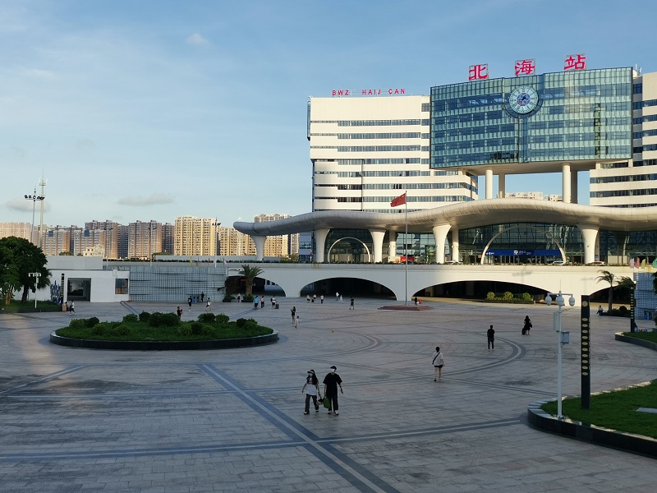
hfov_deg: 49.0
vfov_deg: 37.7
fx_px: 721
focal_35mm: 38
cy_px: 246
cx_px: 328
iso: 50
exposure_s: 1/1873
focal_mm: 4.75
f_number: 1.8
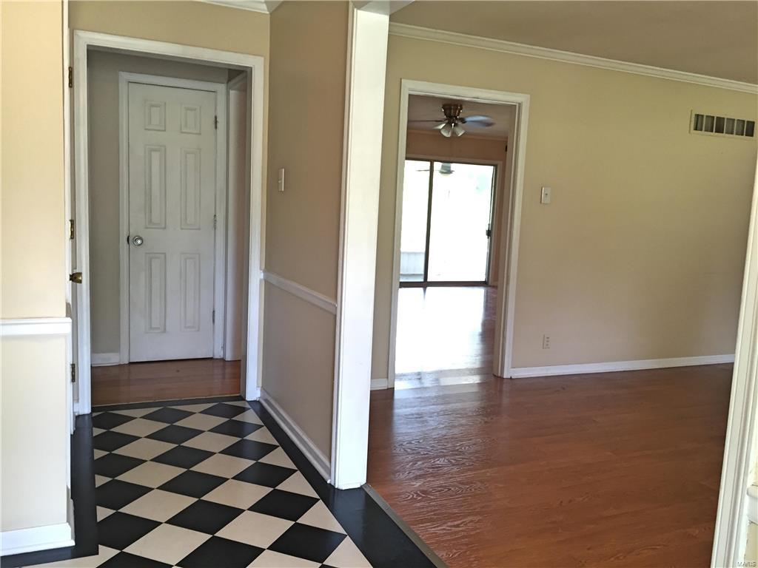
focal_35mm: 29
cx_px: 379
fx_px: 635
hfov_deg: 61.7
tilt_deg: -6.4
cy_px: 284
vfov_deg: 48.2
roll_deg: -2.2
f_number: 2.2
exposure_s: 1/33
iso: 125
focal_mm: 4.15
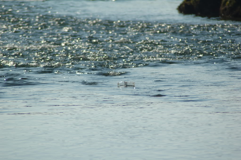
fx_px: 2408
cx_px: 120
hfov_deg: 5.7
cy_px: 80
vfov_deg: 3.8
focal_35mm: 360
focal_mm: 240
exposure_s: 1/2000
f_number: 5.3
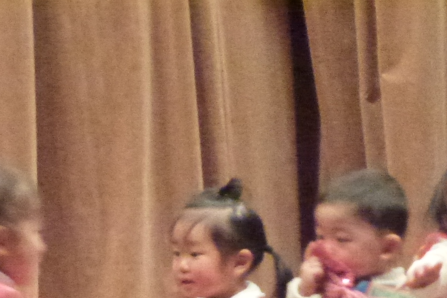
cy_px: 445
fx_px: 4543
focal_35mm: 366
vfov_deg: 3.7
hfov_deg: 5.6
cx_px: -21
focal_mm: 23.4
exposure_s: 1/40
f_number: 5.2
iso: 1600
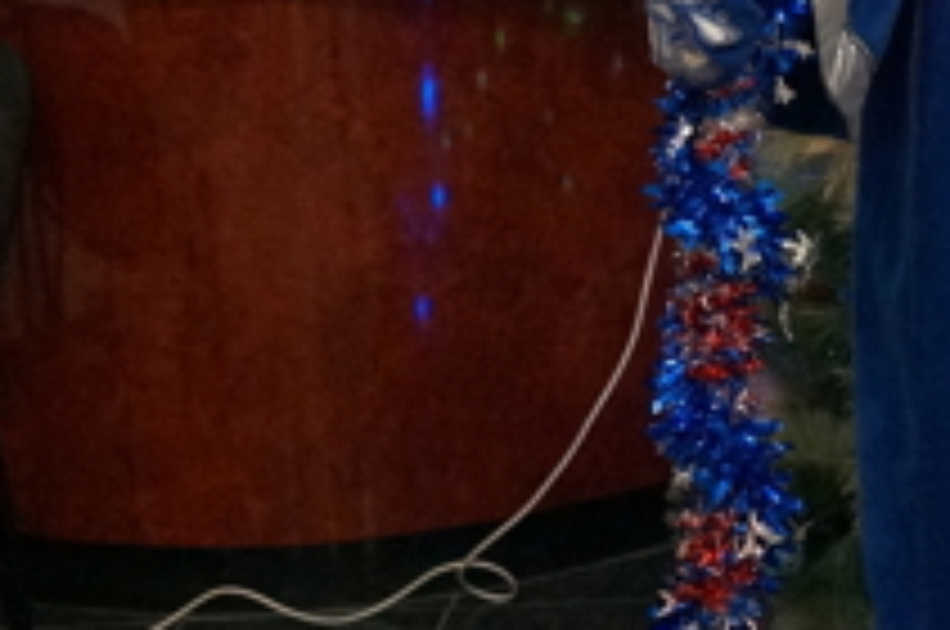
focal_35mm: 134
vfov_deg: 10.2
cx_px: 1594
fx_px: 3525
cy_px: 36
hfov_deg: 14.0
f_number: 4
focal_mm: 25
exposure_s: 1/125
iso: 6400
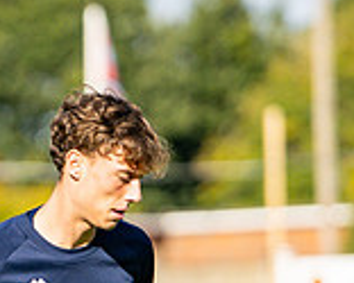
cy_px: 403
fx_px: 6846
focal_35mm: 653
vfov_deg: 2.4
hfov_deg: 3.0
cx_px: -75
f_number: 1.4
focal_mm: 85
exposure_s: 1/8000
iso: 100
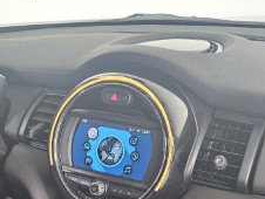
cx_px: 0
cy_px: 265
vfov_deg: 20.5
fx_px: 498
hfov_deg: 28.0
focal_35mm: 65
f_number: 1.7
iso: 640
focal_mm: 6.3
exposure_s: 1/51
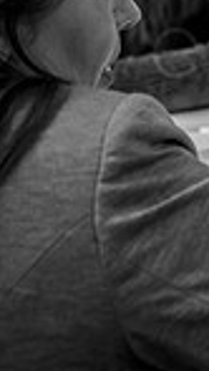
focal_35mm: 149
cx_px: 602
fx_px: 1464
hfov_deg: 7.3
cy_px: 69
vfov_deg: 14.3
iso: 400
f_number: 2.8
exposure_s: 1/60
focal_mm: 35
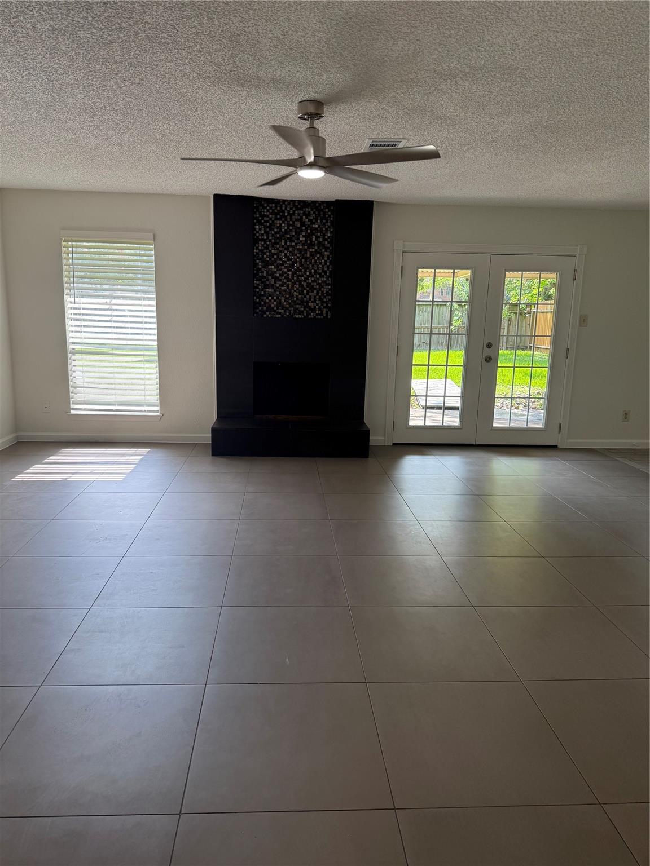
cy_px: 433
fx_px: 601
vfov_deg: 71.6
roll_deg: -1.3
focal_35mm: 24
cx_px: 325
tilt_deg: -9.2
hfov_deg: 56.8
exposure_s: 1/261
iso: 100
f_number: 1.78
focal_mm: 6.76
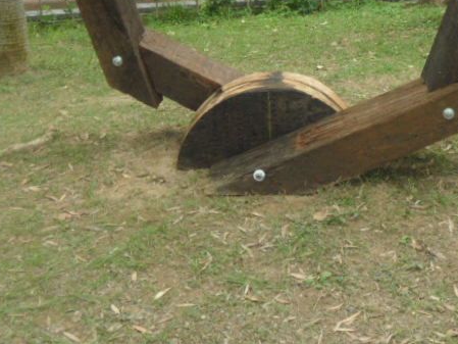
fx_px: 966
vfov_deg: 19.7
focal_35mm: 73
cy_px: 18
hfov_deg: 26.3
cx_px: 343
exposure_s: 1/90
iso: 100
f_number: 3.4
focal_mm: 5.3
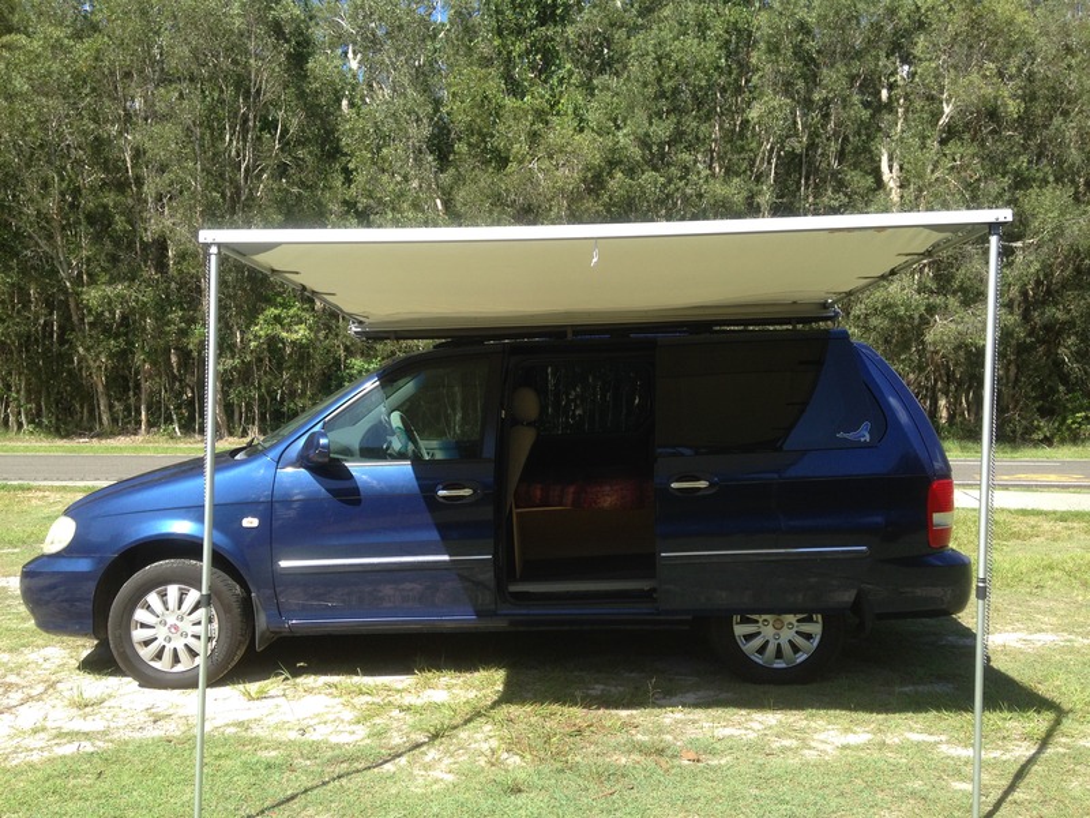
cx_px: 545
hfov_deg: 55.4
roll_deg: -1.8
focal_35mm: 33
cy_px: 409
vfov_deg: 42.9
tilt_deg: +2.2
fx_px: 1039
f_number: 2.4
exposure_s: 1/596
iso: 50
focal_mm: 4.12
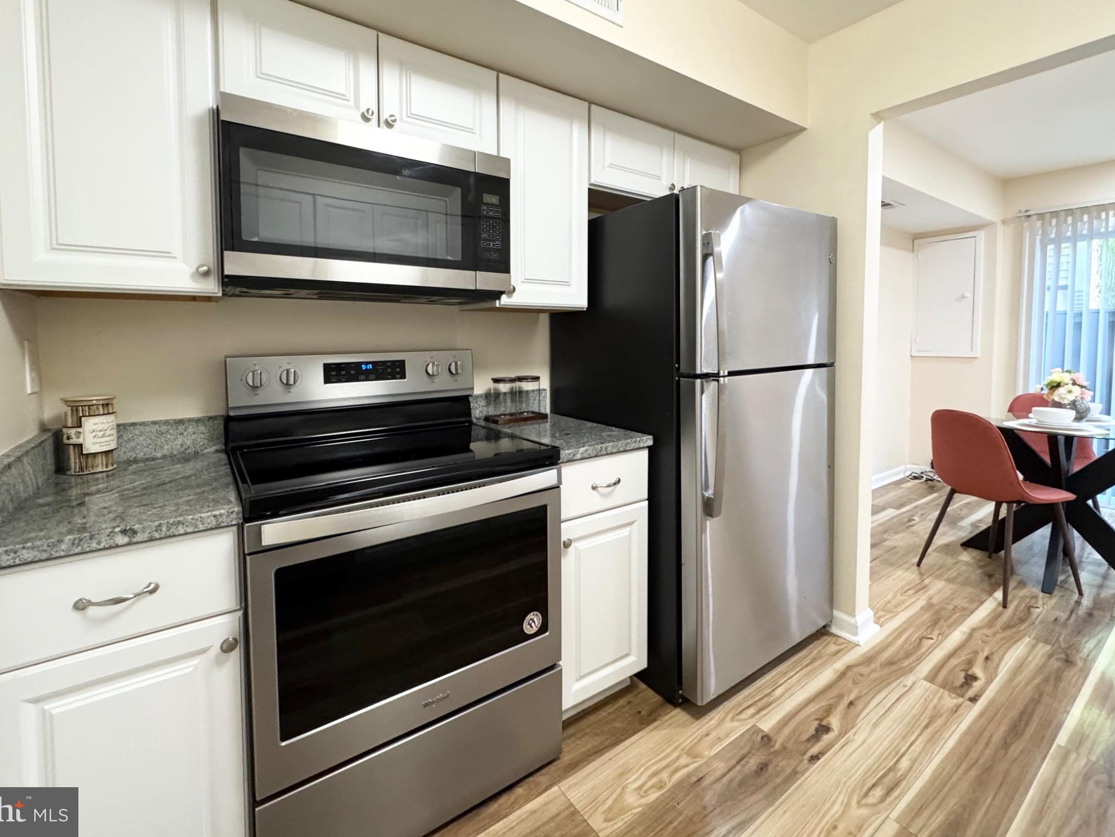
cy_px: 360
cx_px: 560
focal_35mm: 16
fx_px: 515
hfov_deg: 94.5
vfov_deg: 77.7
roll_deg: -0.3
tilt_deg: -3.3
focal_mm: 2.22
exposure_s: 1/60
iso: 320
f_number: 2.2
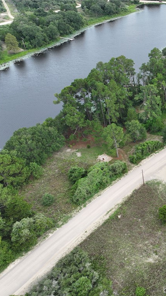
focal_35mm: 35
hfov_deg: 29.4
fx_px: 274
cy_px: 148
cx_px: 195
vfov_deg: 56.6
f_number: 2.8
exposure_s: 1/60
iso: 100
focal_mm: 12.29
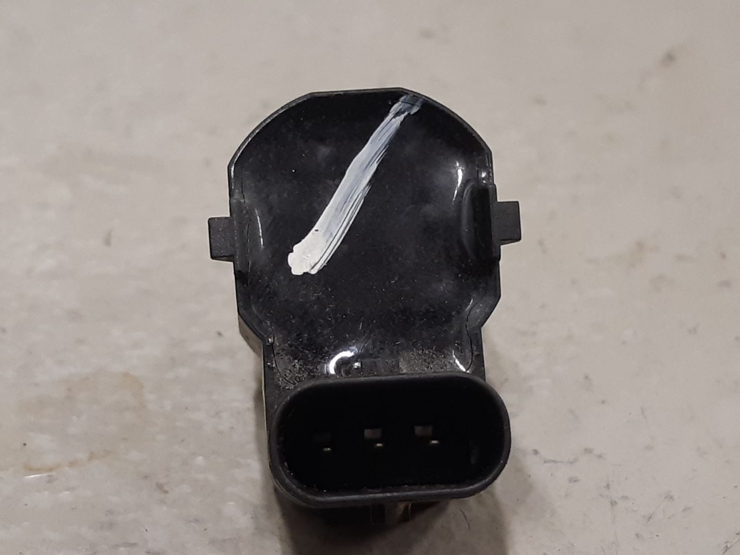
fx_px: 770
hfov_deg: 51.3
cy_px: 277
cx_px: 354
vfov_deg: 39.7
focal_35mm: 36
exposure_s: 1/50
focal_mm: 3.93
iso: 125
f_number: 1.7
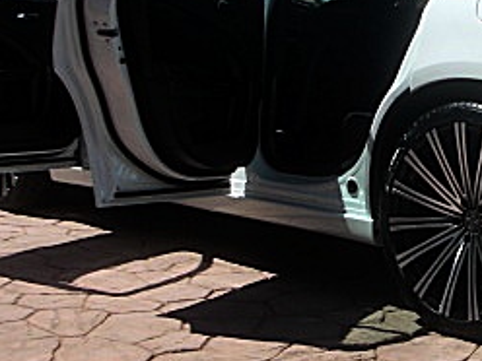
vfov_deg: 15.9
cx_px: 431
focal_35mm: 93
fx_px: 1295
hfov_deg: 20.7
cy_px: 128
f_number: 7.9
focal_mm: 6.3
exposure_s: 1/160
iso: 50
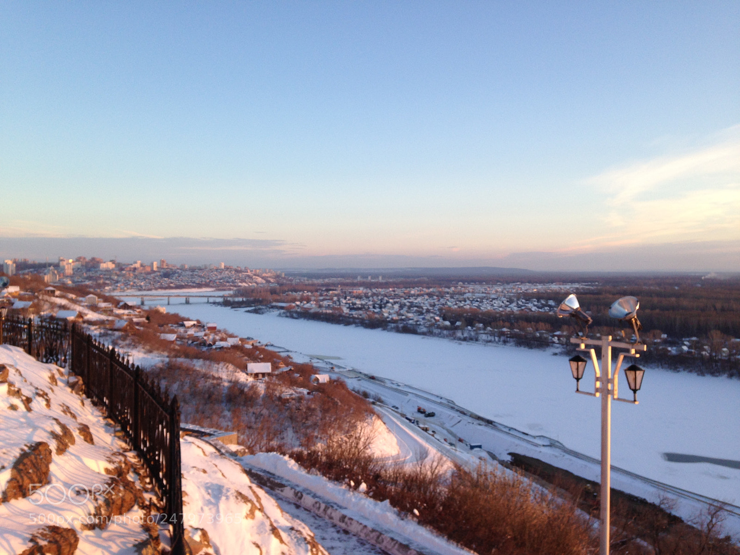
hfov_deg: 55.4
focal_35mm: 33
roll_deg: -2.6
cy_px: 278
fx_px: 705
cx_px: 370
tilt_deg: -1.1
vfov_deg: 42.9
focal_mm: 4.12
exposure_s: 1/212
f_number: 2.4
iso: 50
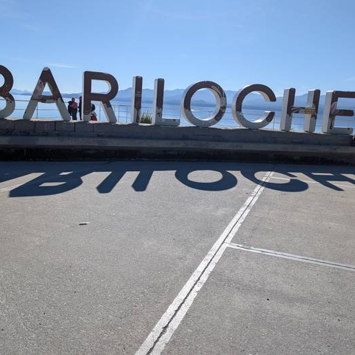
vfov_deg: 55.6
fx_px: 336
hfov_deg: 55.5
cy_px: 175
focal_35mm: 29
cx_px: 158
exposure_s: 1/1653
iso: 19
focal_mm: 6.9
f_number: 1.68
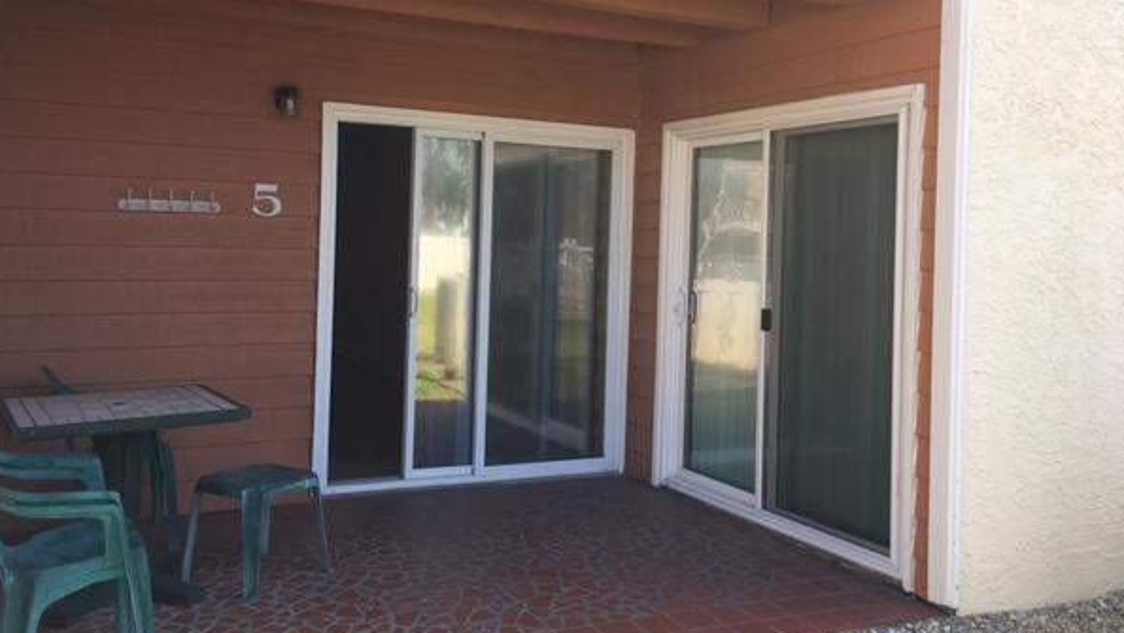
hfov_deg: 58.0
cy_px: 236
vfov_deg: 34.5
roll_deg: -0.8
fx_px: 1014
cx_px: 533
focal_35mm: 34
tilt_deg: +0.2
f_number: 2.2
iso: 25
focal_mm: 4.15
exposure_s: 1/610
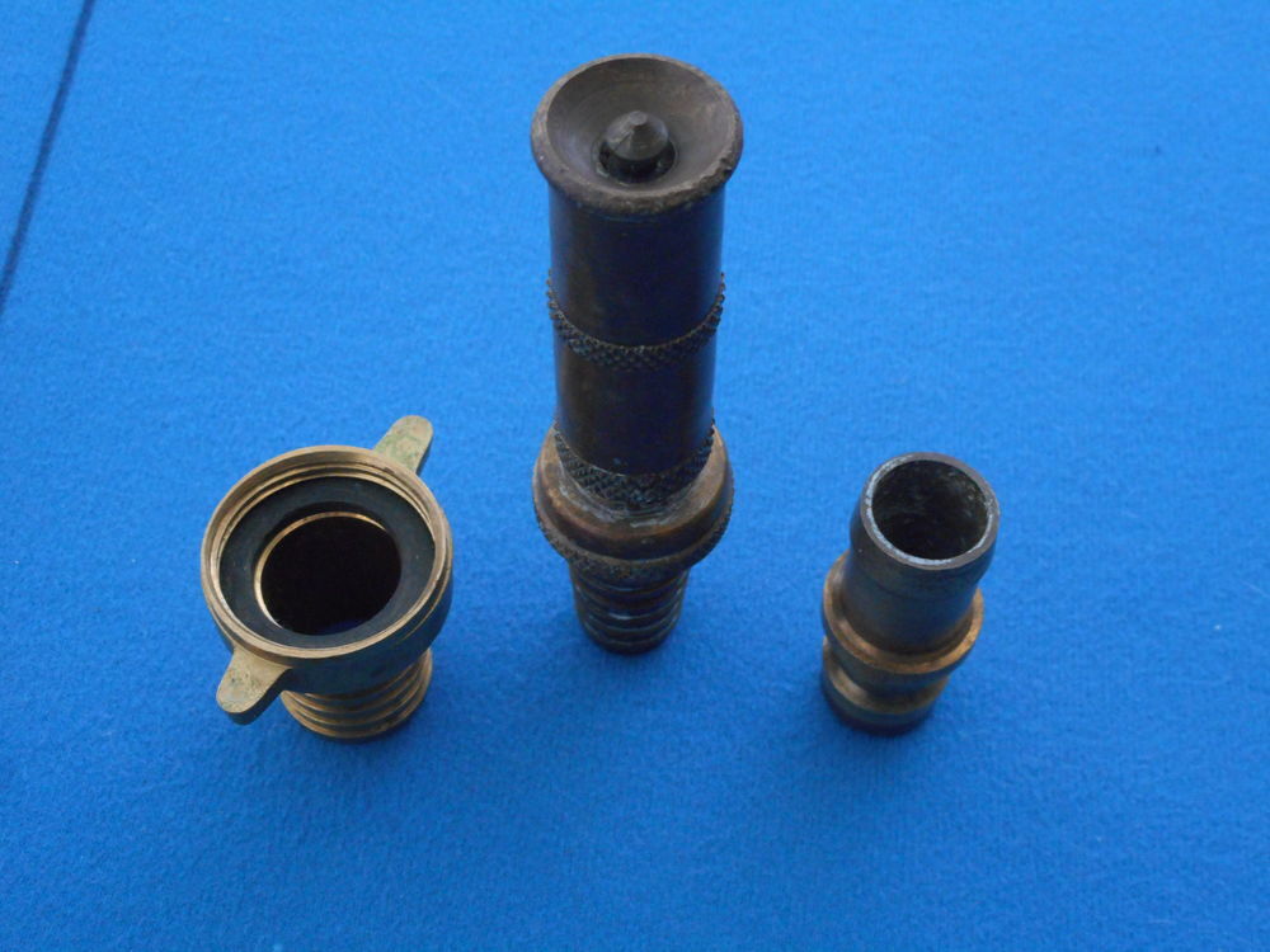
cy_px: 476
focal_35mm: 51
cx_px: 635
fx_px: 1871
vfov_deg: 28.6
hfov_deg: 37.5
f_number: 4.9
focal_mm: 9.1
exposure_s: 1/15
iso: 560
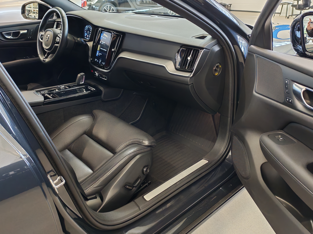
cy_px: 117
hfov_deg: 56.8
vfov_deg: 44.2
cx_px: 156
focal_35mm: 32
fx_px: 289
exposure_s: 1/100
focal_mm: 6.12
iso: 800
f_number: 1.9
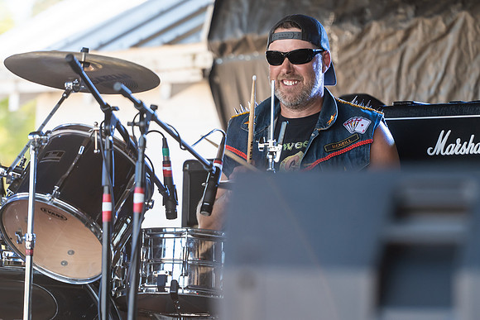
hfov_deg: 6.5
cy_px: 146
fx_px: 4213
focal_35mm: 316
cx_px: 287
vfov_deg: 4.4
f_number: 2.8
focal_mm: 200
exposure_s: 1/640
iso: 500
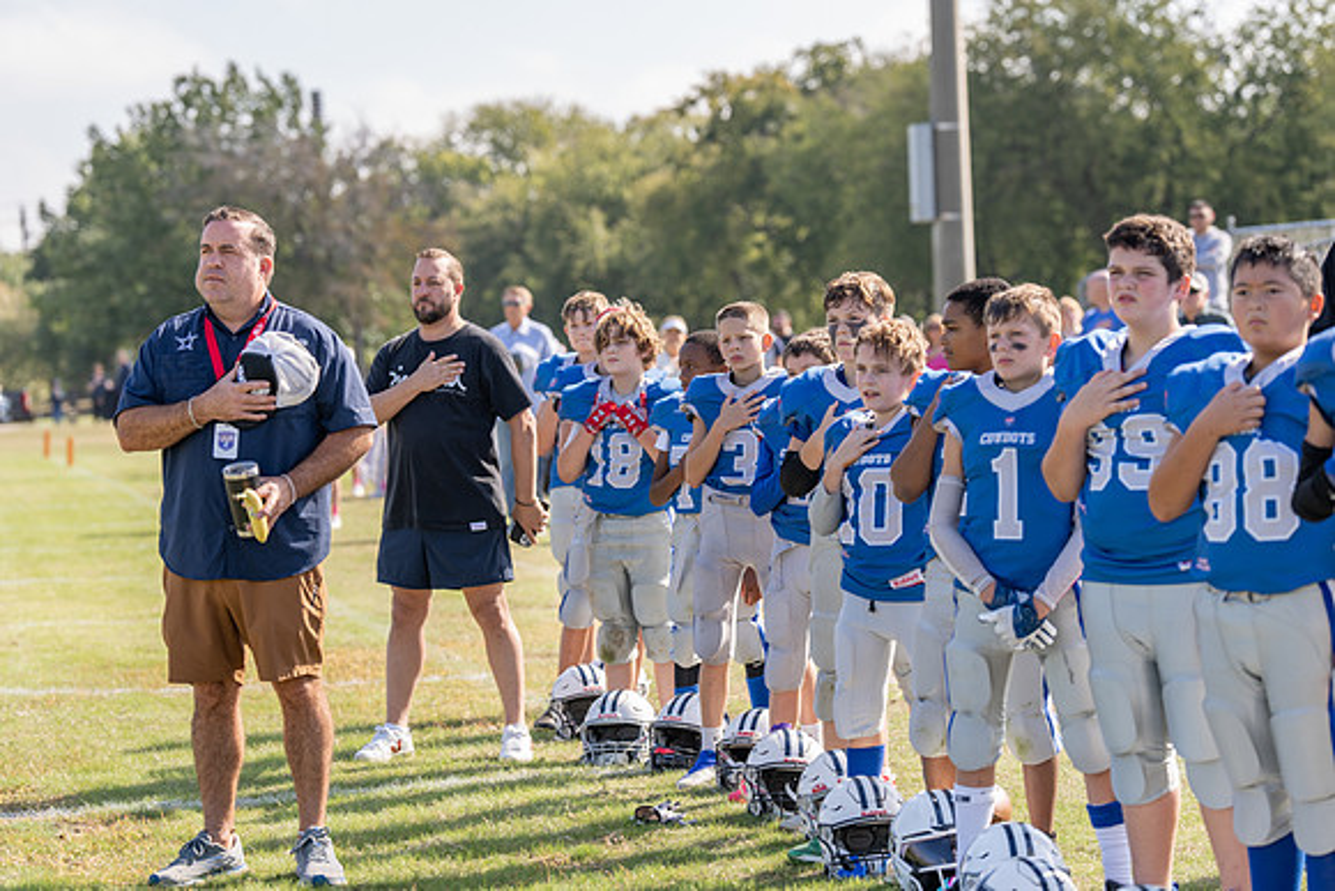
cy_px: 446
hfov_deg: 18.9
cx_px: 668
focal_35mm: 108
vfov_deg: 12.7
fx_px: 4006
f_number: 3.5
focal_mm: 108
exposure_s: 1/500
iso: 100
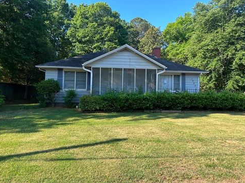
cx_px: 125
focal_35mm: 25
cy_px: 88
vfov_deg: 54.9
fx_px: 177
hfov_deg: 69.4
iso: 80
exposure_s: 1/1183
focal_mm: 6.86
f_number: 1.78
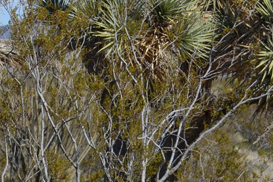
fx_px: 1633
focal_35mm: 215
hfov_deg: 9.5
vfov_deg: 6.3
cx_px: 7
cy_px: -43
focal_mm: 55
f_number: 7.1
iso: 400
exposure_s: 1/2000
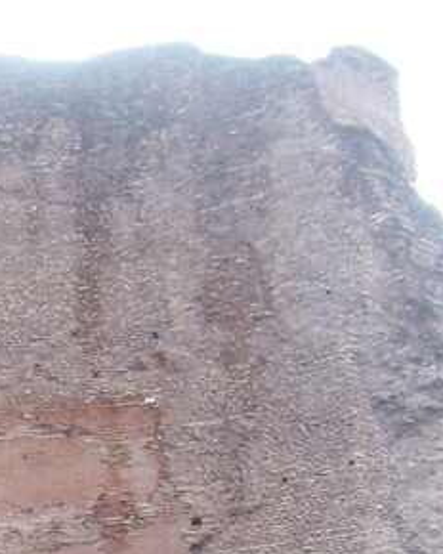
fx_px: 1590
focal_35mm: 97
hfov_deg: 15.7
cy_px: 730
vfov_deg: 18.3
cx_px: 44
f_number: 2.8
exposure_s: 1/250
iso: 80
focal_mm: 6.2
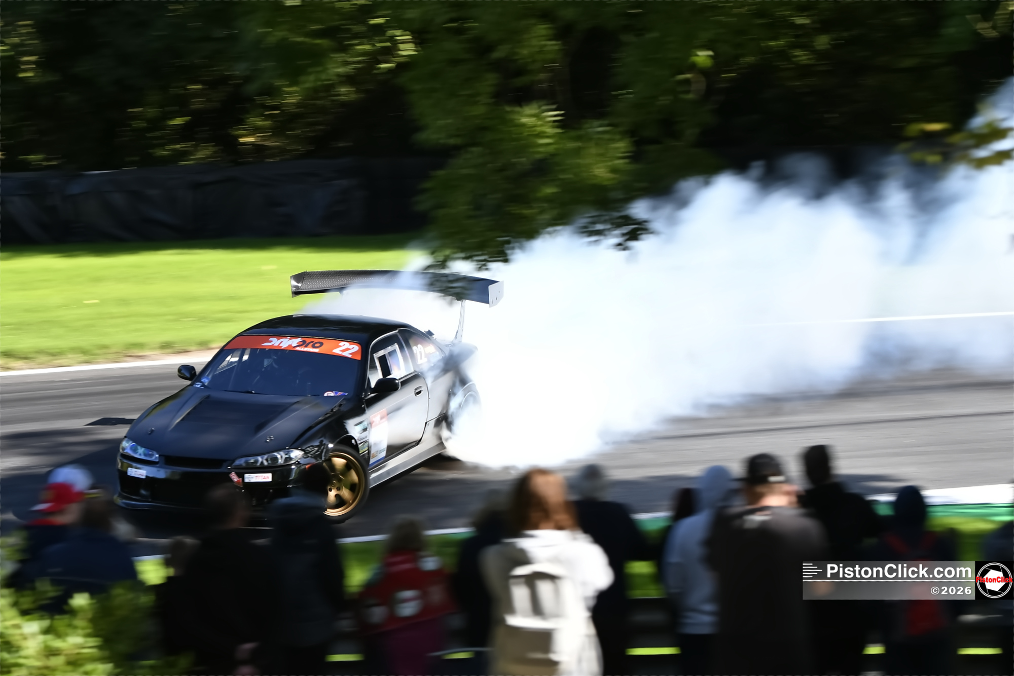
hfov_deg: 17.1
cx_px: 507
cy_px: 338
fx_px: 3379
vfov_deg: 11.4
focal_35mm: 120
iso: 180
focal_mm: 80
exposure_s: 1/160
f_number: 4
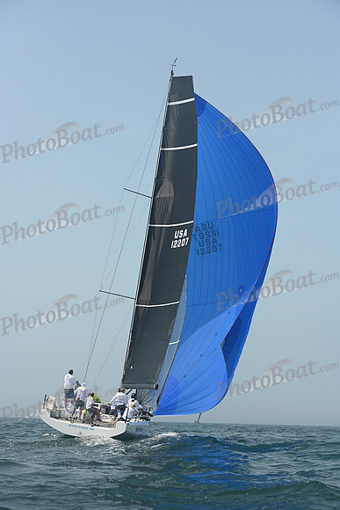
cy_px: 255
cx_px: 170
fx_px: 991
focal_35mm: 70
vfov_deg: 28.8
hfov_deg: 19.5
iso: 320
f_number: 7.1
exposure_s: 1/1250
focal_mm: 70
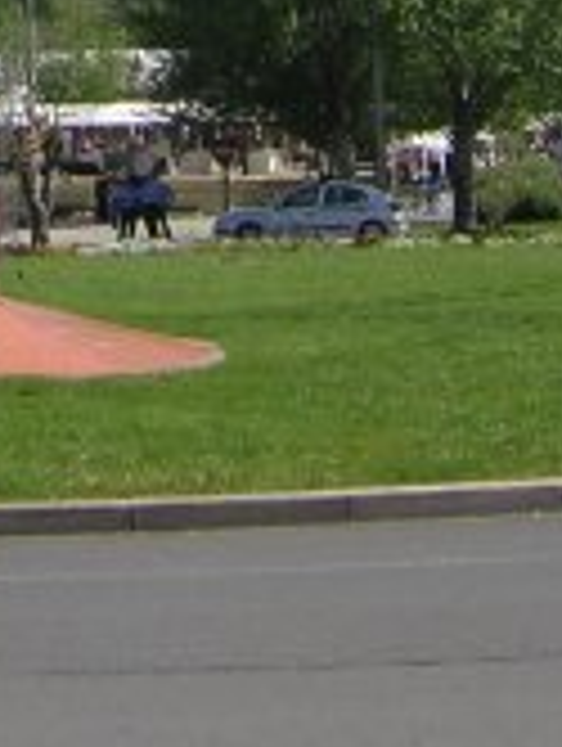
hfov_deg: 10.7
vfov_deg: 13.5
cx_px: -27
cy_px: -358
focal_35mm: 138
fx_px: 2980
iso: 100
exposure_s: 1/321
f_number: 5.6
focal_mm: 5.6
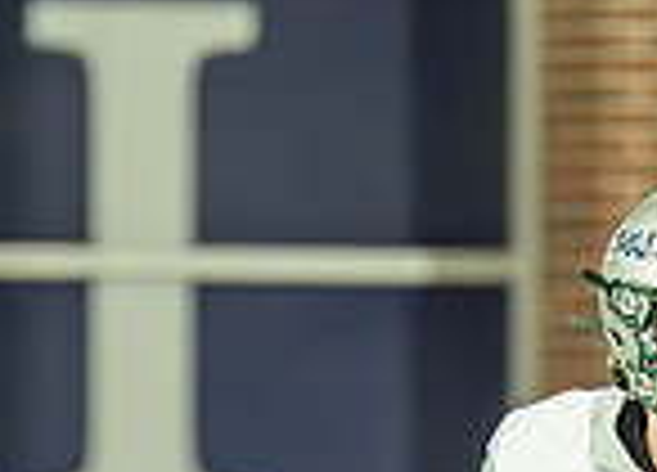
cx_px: 694
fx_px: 32056
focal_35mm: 1714
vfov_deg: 0.8
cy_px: 966
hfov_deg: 1.2
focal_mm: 200
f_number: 2.8
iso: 3200
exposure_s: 1/1600
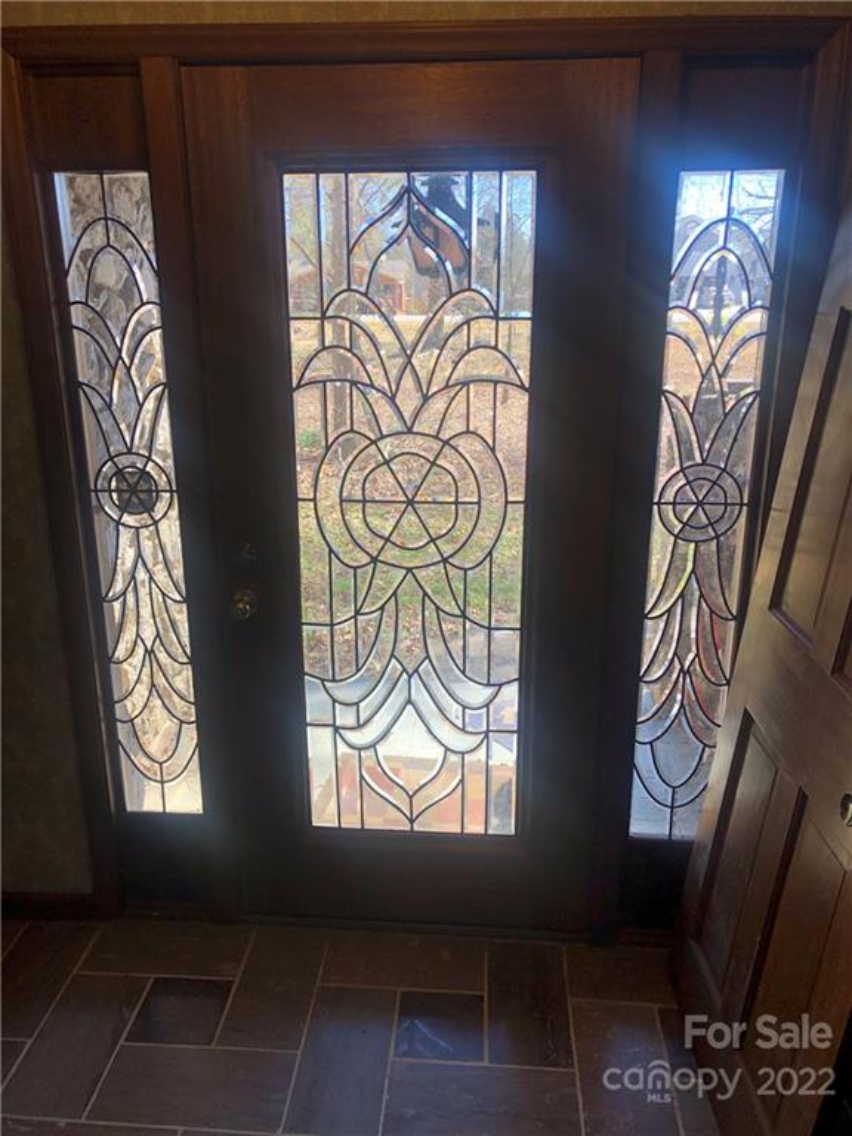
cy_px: 568
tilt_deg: -18.4
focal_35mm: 28
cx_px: 426
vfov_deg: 63.4
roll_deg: +0.5
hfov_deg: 49.7
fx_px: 919
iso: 20
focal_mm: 3.99
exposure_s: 1/144
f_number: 1.8
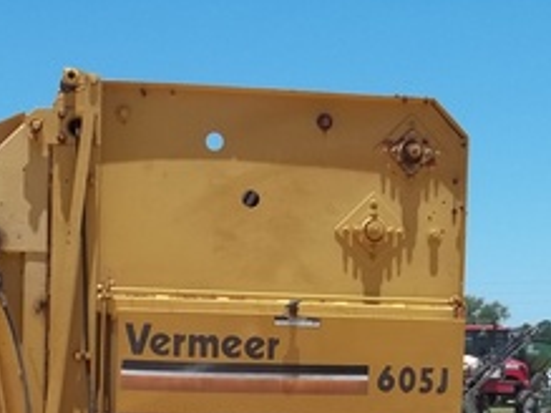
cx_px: 169
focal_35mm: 82
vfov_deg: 17.2
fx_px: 1305
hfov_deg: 23.7
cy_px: 491
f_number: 8
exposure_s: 1/200
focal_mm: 5.9
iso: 64
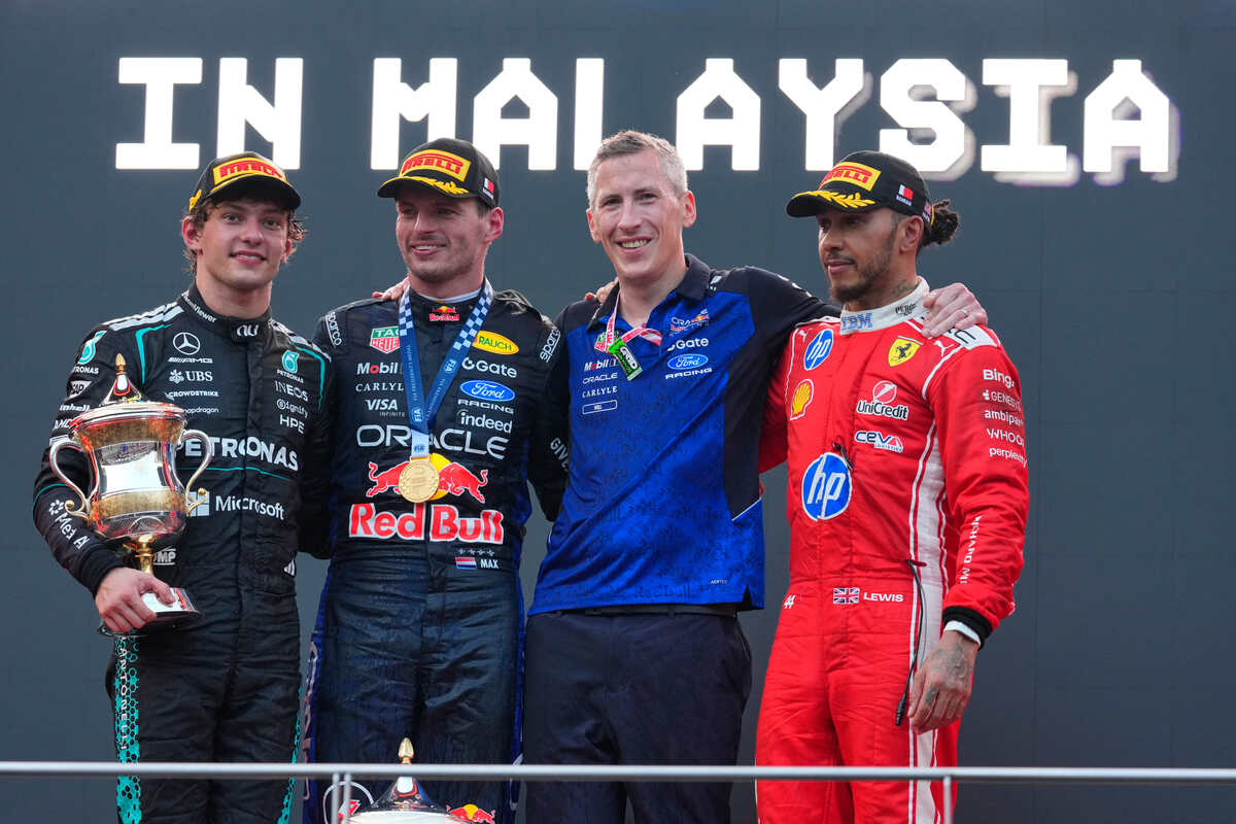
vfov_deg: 4.6
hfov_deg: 6.9
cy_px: 412
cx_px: 618
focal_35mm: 300
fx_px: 10299
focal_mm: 300
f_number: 5.6
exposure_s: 1/200
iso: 2000
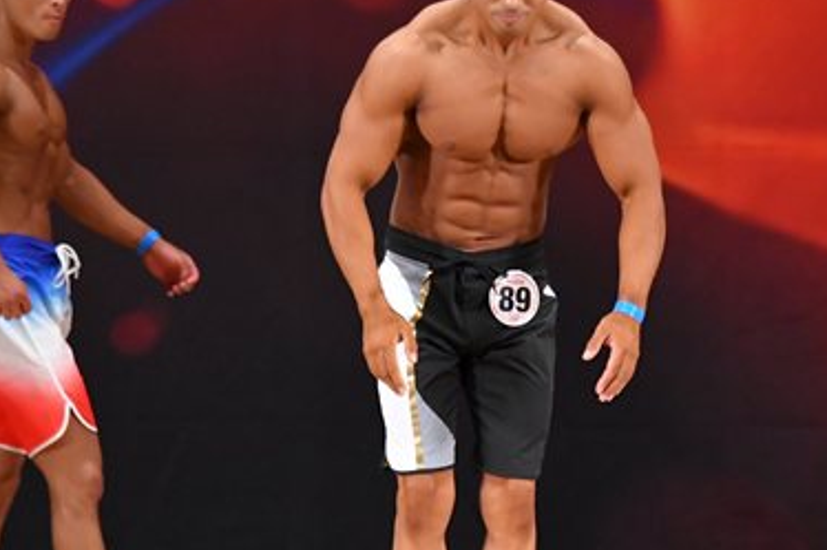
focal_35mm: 497
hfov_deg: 4.1
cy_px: 307
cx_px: 534
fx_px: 11412
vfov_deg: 2.8
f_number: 5.6
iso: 3200
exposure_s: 1/400
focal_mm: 160
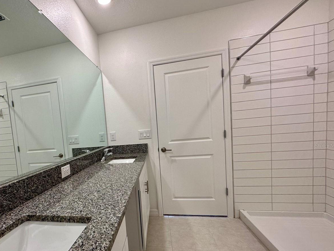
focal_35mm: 19
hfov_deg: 82.2
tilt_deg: -5.3
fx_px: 183
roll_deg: +4.9
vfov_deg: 68.2
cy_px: 146
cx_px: 115
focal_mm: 2.22
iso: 160
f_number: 2.2
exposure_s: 1/120
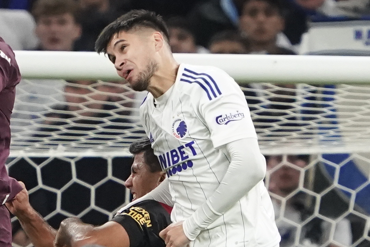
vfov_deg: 0.7
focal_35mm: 2093
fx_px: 21507
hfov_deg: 1.0
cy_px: 259
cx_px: 146
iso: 5000
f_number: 4
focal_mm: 560
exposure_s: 1/1250
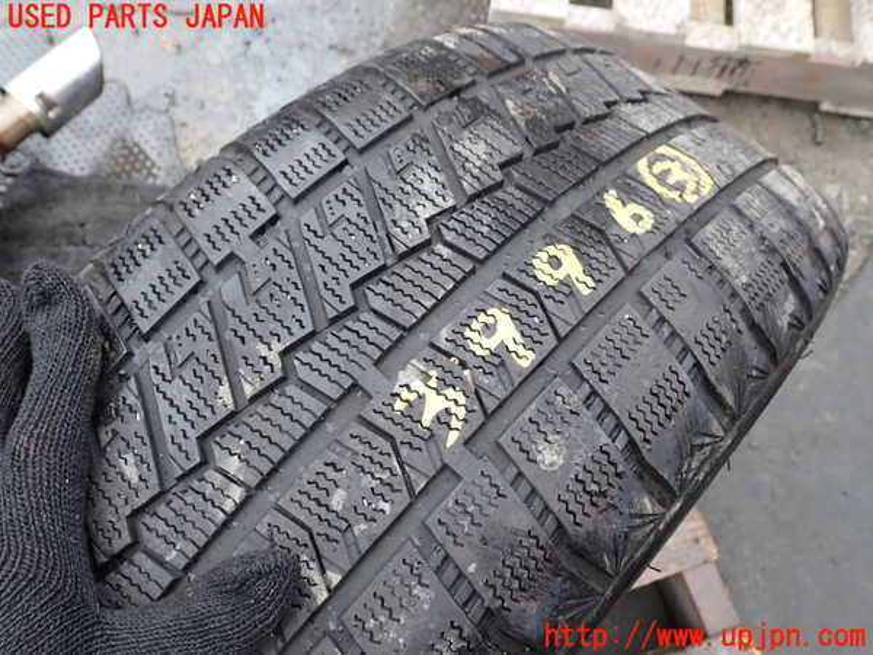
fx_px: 757
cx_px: 436
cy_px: 328
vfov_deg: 46.8
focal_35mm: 30
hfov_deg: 60.0
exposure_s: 1/60
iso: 100
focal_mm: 5.4
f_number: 3.2
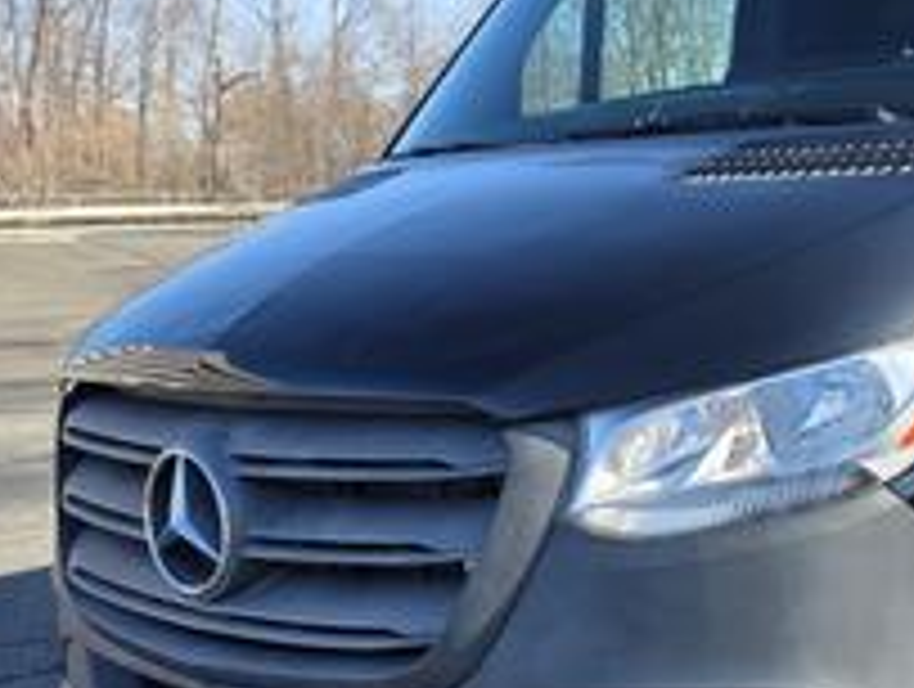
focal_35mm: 57
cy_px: 414
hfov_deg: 31.4
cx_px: 896
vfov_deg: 25.7
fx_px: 1508
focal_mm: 6.3
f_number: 1.7
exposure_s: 1/2163
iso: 80
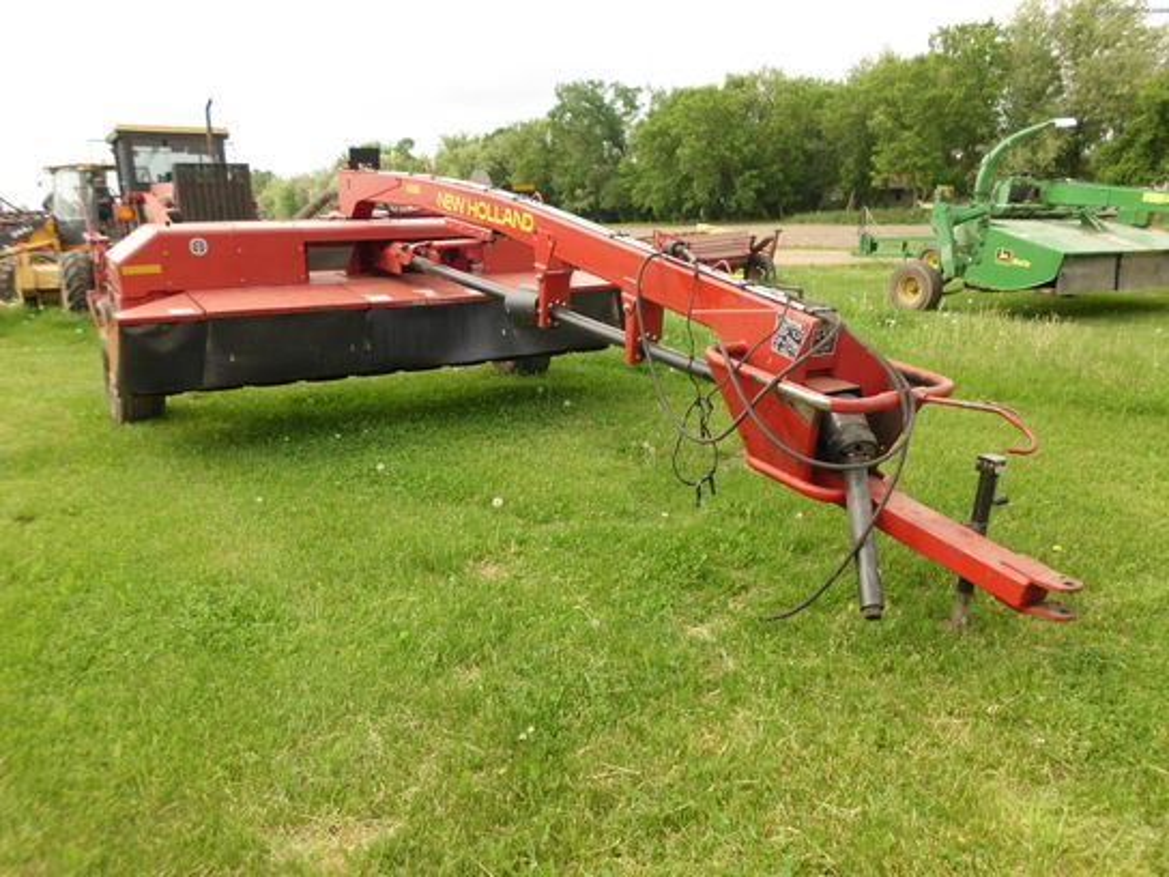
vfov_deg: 49.7
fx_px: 946
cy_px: 438
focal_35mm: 28
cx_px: 584
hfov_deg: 63.4
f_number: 7.2
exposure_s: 1/103
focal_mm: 5.05
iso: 100
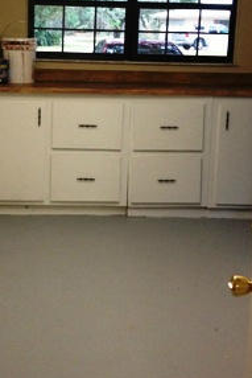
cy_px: 118
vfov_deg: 34.6
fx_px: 598
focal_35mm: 57
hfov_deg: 23.6
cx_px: 74
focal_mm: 4.28
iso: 200
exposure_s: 1/20
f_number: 2.4
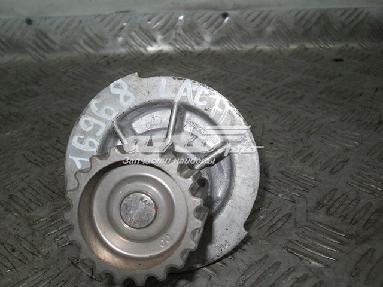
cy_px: 144
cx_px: 192
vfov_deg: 35.1
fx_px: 454
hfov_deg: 45.8
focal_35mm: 41
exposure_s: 1/30
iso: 80
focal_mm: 6.72
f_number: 5.5
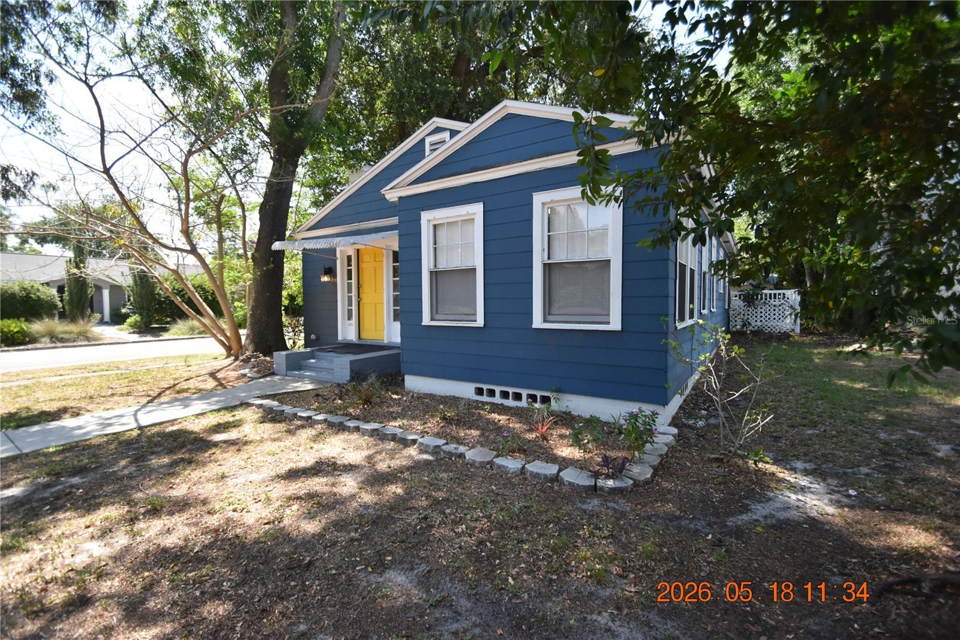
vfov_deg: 77.3
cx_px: 480
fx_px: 400
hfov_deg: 100.4
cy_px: 320
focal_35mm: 15
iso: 800
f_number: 3.5
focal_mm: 10
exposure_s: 1/2000
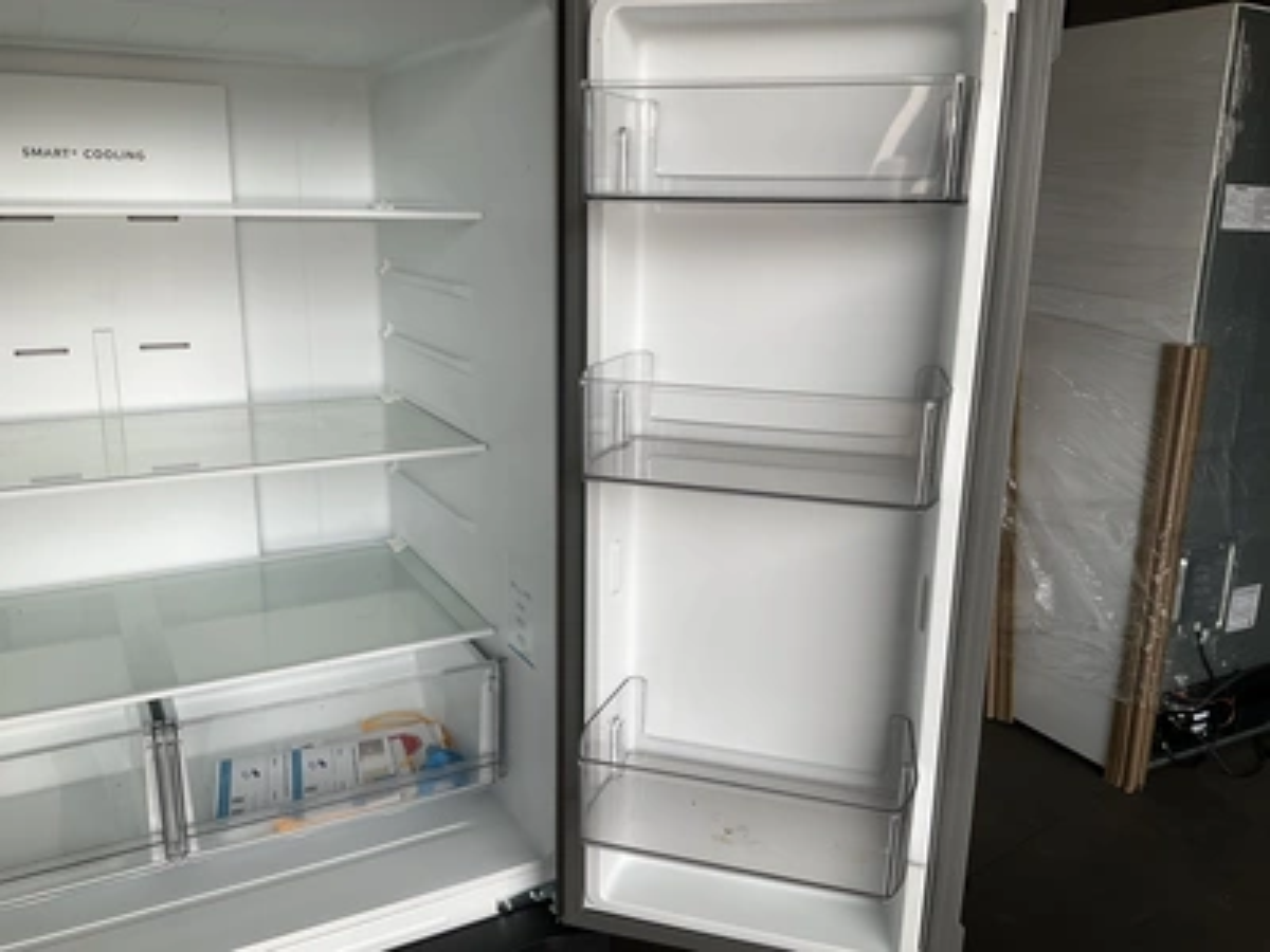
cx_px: 635
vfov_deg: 48.2
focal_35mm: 29
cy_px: 476
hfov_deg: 61.7
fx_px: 1064
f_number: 1.8
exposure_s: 1/383
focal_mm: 3
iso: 25
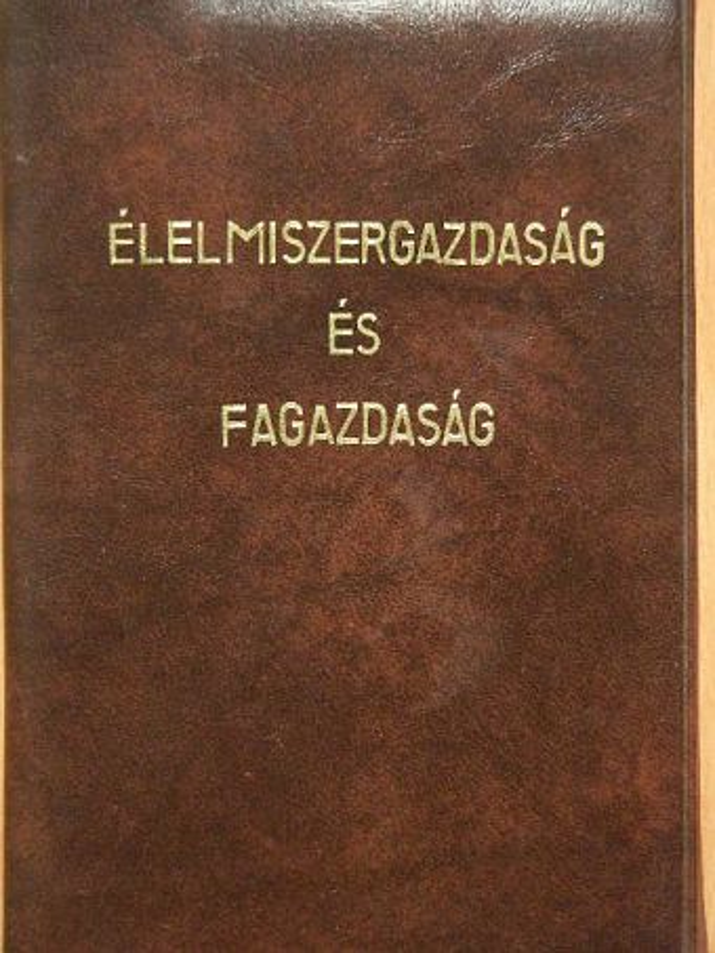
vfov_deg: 17.4
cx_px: 358
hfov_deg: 13.1
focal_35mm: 113
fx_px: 3111
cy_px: 476
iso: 200
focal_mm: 18.9
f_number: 3.5
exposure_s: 1/26.5
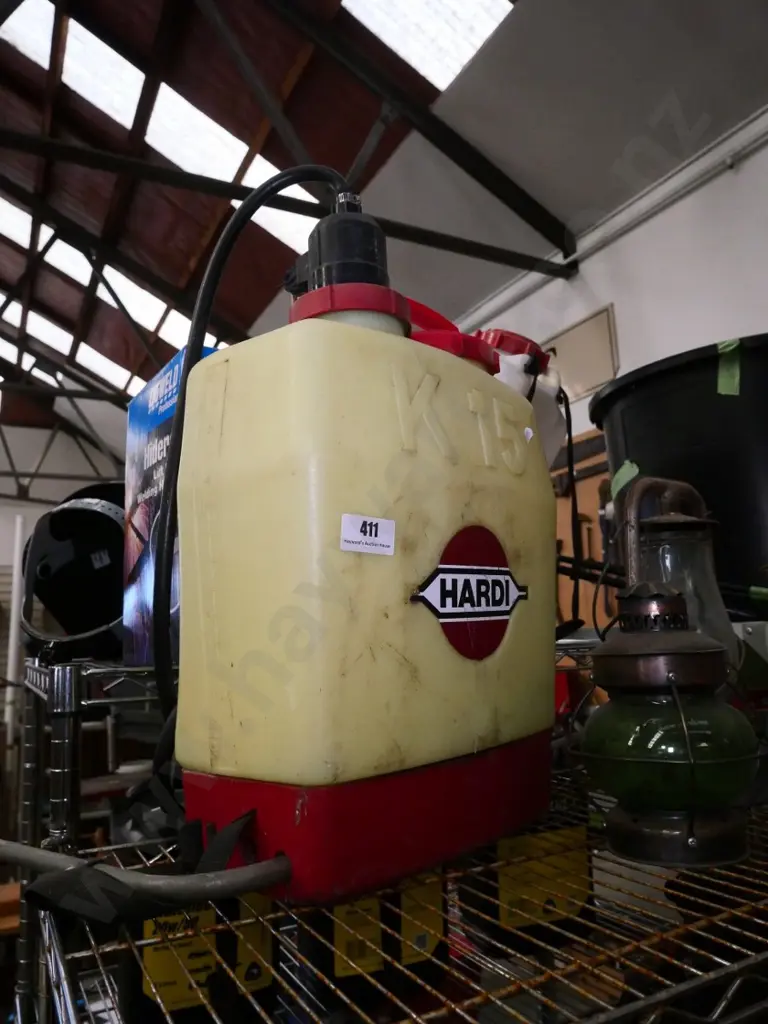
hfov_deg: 56.8
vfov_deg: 71.6
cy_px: 512
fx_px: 710
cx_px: 384
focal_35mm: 24
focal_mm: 12
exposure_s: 1/800
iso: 3200
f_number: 4.5
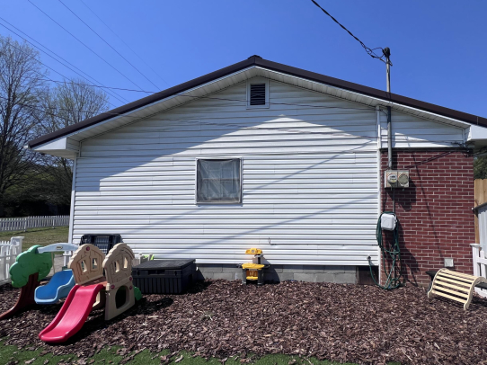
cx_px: 283
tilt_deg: +4.4
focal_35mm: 16
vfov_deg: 77.9
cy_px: 198
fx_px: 225
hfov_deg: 93.7
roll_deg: -0.2
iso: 32
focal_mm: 1.57
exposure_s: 1/3650
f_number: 1.8
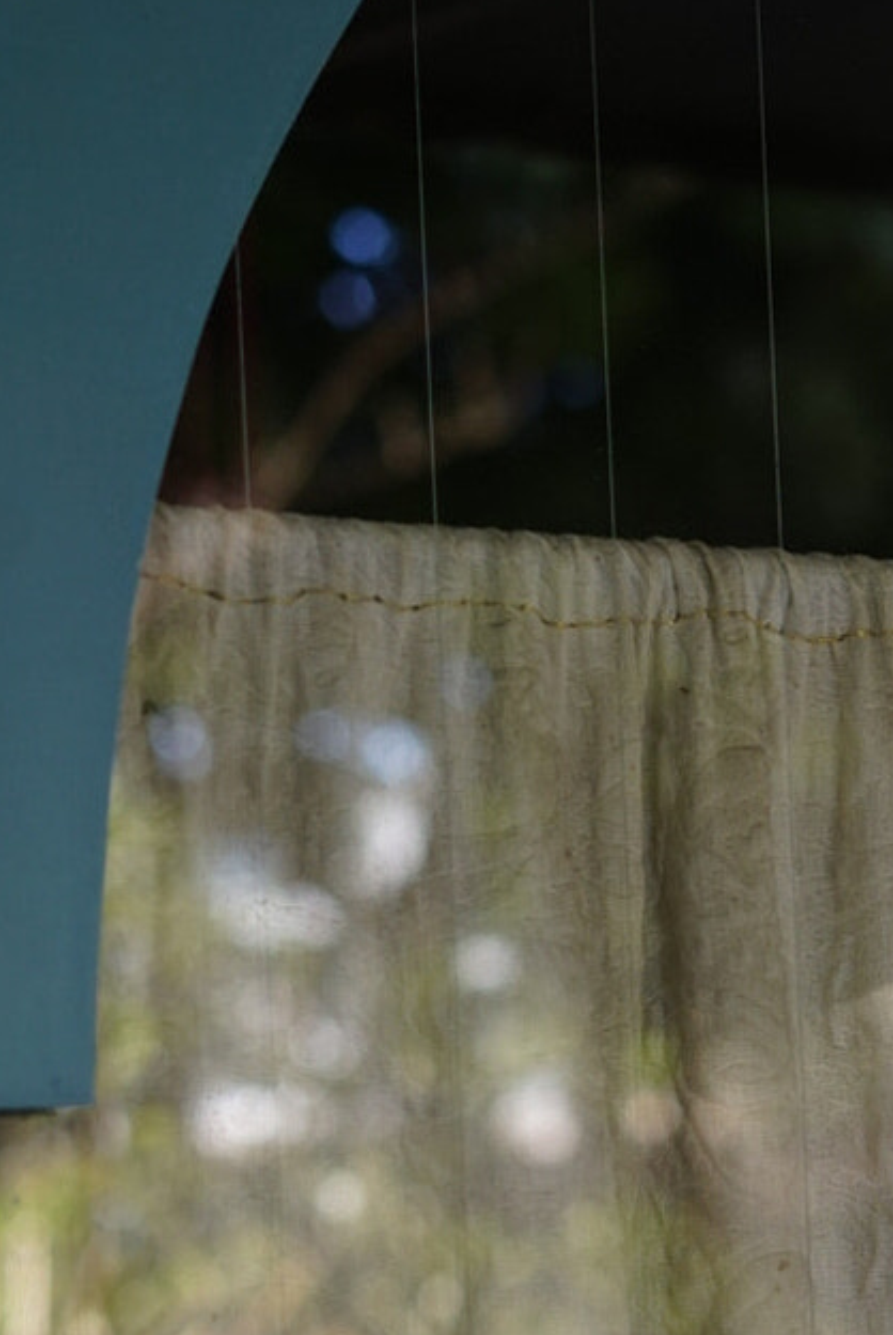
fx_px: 4752
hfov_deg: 10.6
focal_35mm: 128
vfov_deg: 15.7
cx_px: 962
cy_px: 1288
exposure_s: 1/60
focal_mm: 50
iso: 500
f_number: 3.5
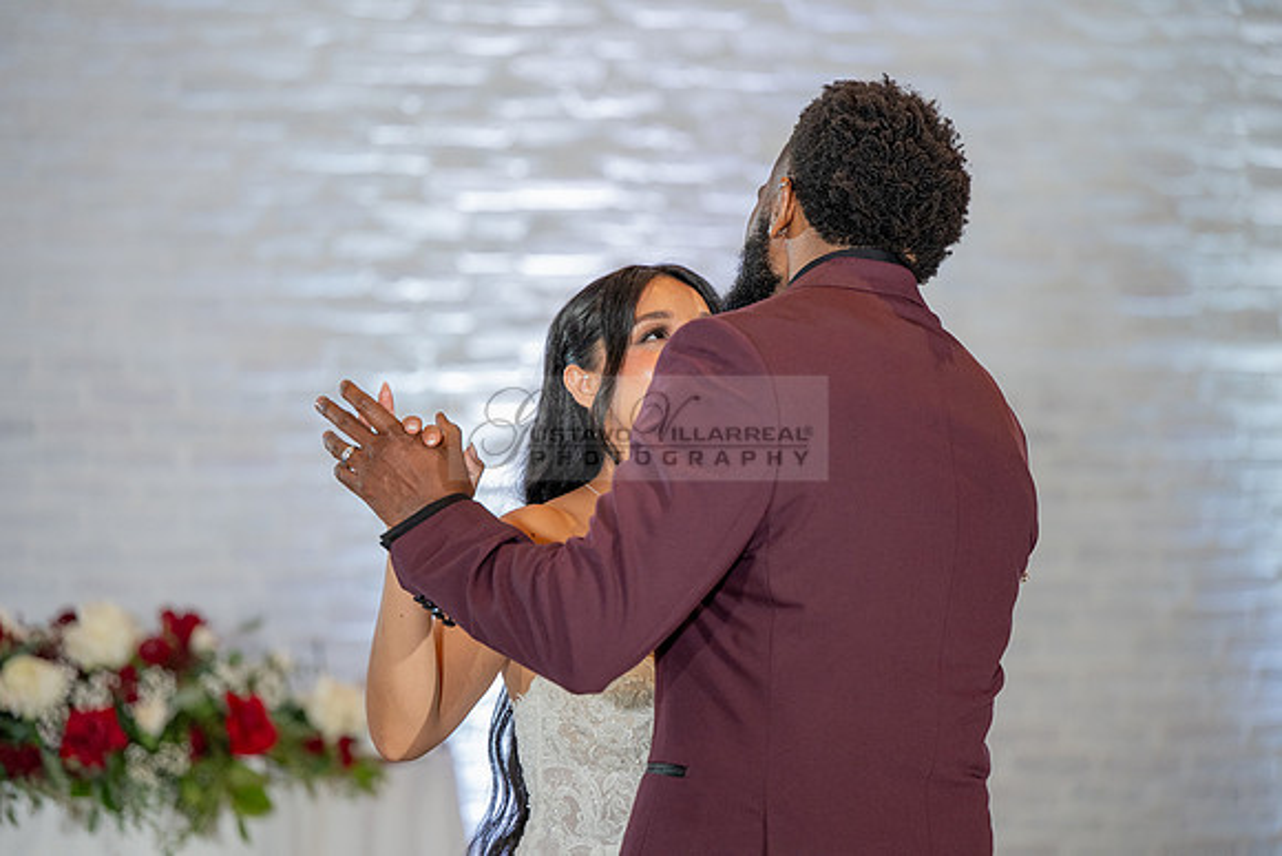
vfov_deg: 11.4
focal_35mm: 120
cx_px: 641
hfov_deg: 17.1
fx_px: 4274
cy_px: 428
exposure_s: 1/125
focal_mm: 120
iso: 1600
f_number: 2.8
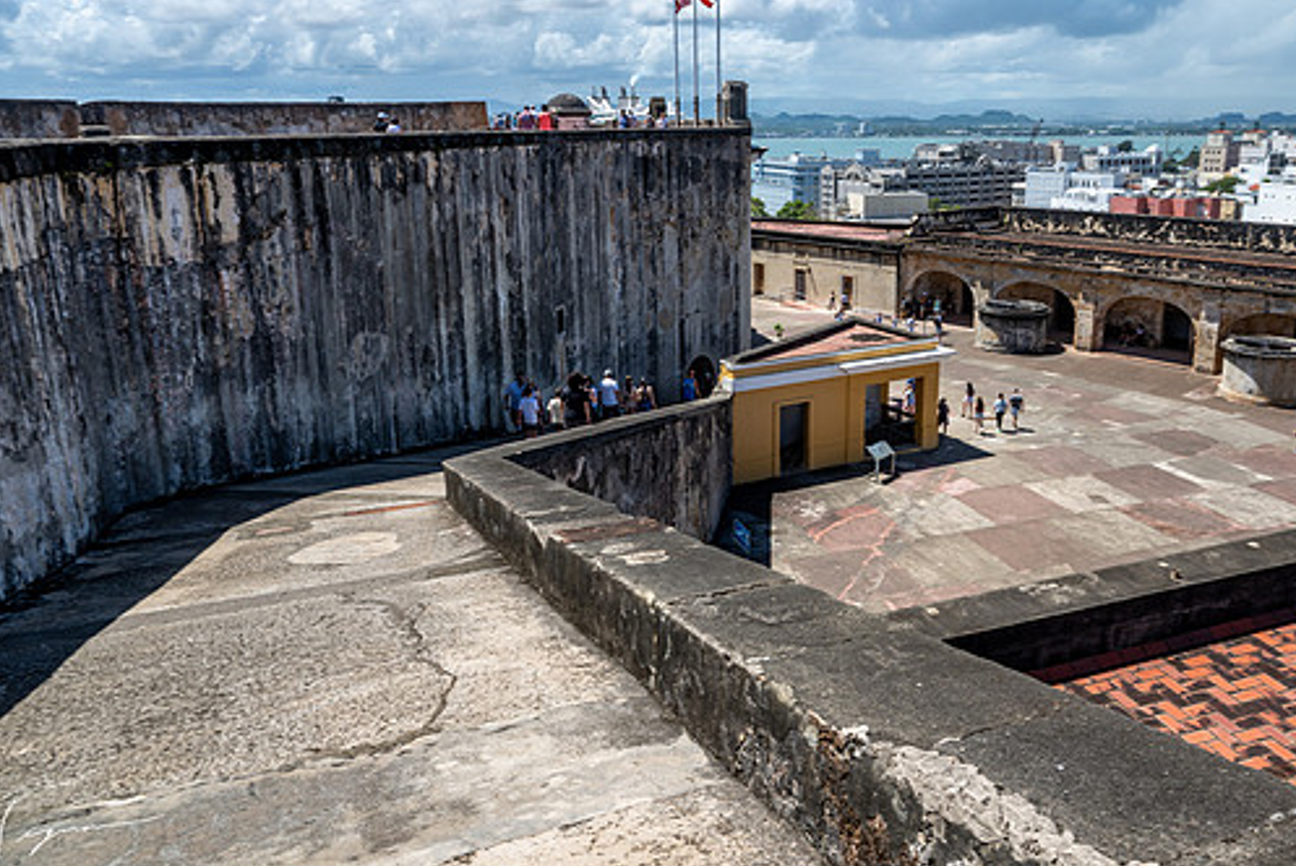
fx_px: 1009
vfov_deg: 46.4
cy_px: 380
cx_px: 735
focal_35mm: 28
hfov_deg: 65.2
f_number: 8
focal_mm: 24
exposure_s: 1/125
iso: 110
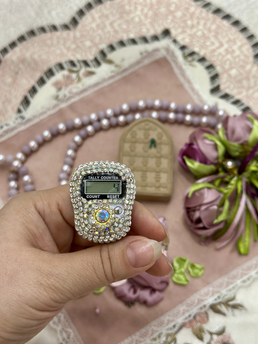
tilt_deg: -67.8
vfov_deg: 39.7
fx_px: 477
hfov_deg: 30.3
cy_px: 172
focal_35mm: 48
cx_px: 129
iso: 100
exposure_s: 1/50
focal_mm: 6.86
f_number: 1.78
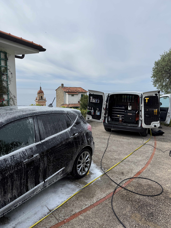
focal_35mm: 24
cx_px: 86
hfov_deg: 56.8
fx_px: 158
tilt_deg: -8.9
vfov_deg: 71.6
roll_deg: -0.2
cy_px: 114
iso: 80
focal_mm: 6.76
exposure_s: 1/5814
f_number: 1.78
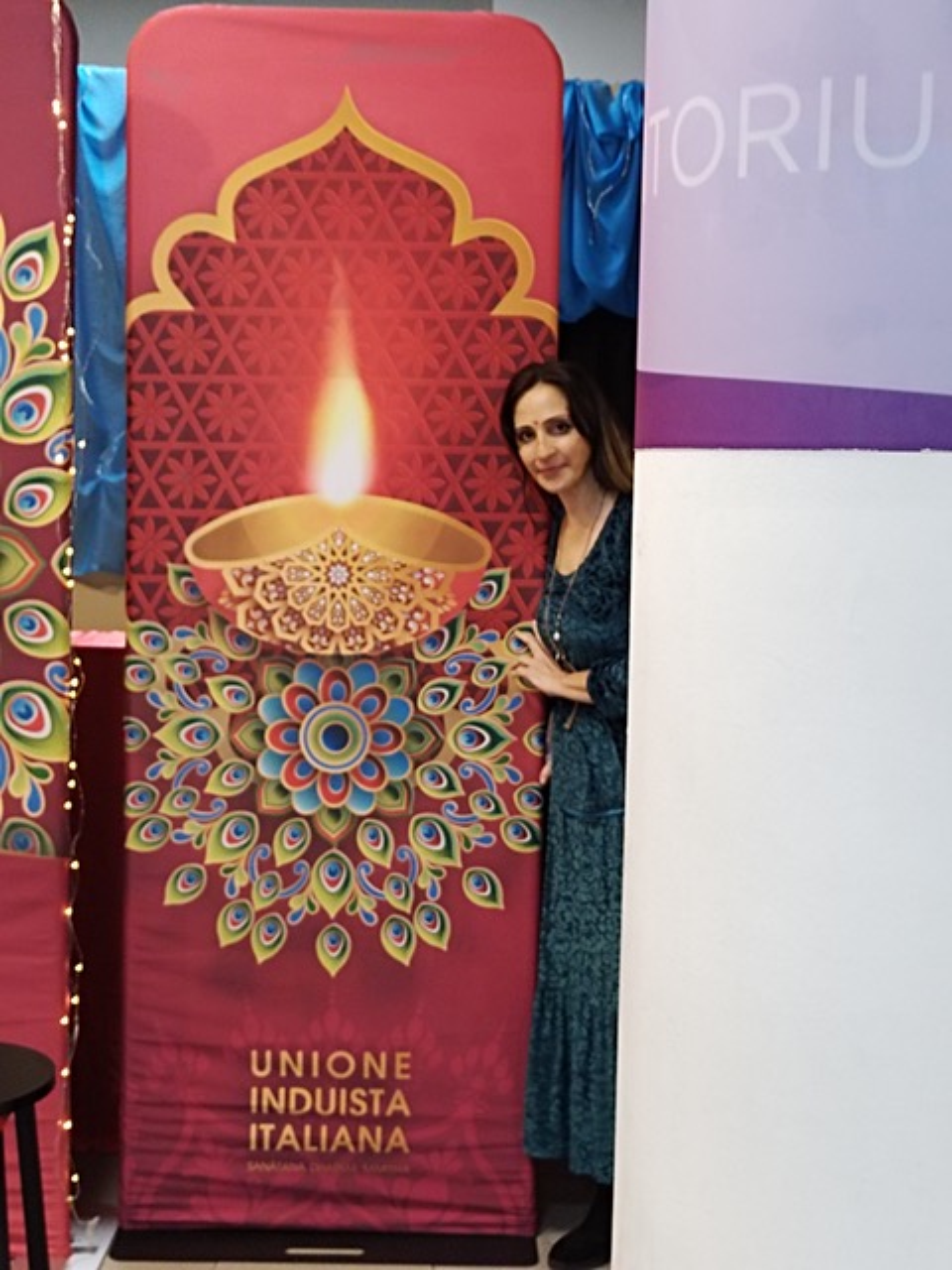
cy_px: 635
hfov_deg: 28.6
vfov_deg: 37.5
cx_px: 476
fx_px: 1870
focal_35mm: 51
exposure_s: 1/25
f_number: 1.8
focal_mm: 4.75
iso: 837
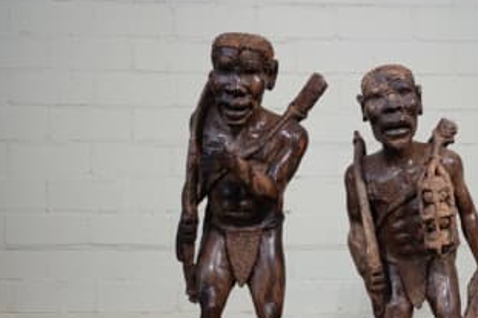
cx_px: 329
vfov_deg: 25.3
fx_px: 703
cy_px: 214
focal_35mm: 53
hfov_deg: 37.0
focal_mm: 12.04
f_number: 2.8
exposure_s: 1/200
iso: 100
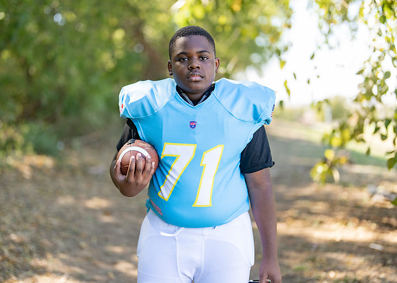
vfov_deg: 24.3
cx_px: 182
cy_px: 131
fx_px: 658
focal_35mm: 58
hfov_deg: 33.5
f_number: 1.2
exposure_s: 1/1000
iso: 100
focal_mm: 50
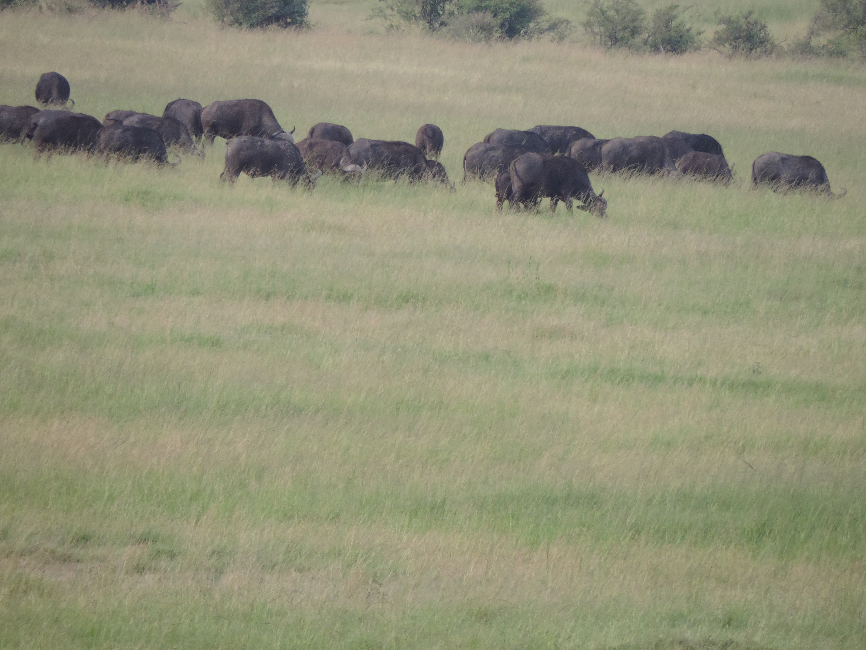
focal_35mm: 1000
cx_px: 433
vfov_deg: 1.5
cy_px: 325
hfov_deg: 2.0
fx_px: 25017
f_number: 5.9
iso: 400
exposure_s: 1/320
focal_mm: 180
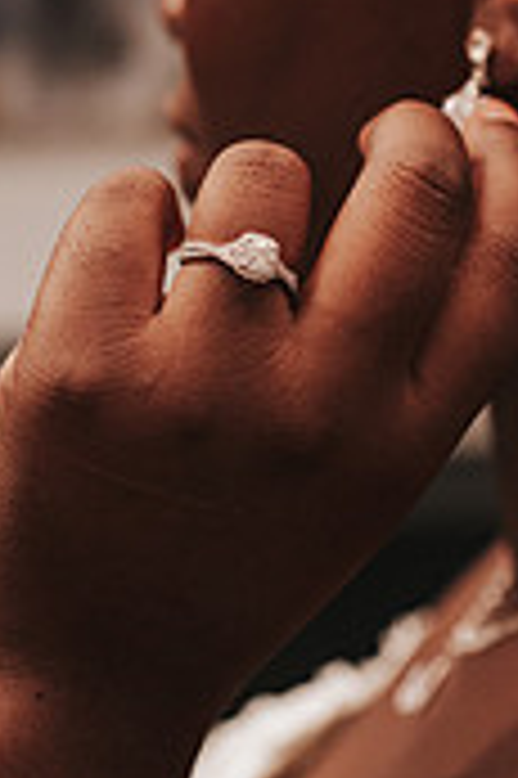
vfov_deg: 22.4
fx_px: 1968
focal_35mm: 91
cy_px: 301
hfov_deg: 15.0
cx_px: 333
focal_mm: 35
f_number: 3.2
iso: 1000
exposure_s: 1/640
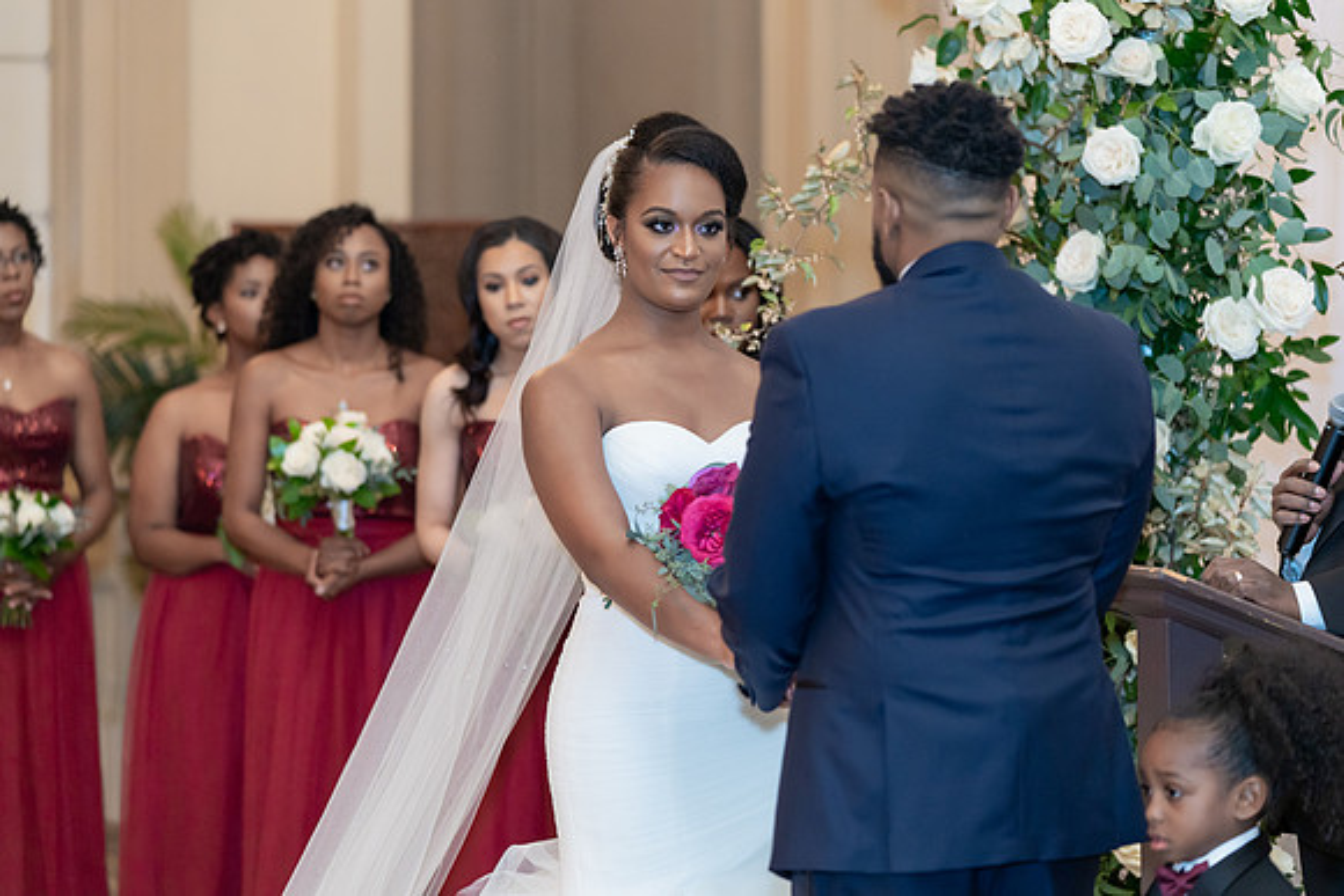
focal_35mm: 116
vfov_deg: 11.8
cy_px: 448
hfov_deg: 17.6
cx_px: 672
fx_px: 4330
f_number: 2.8
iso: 2000
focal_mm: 115
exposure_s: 1/200
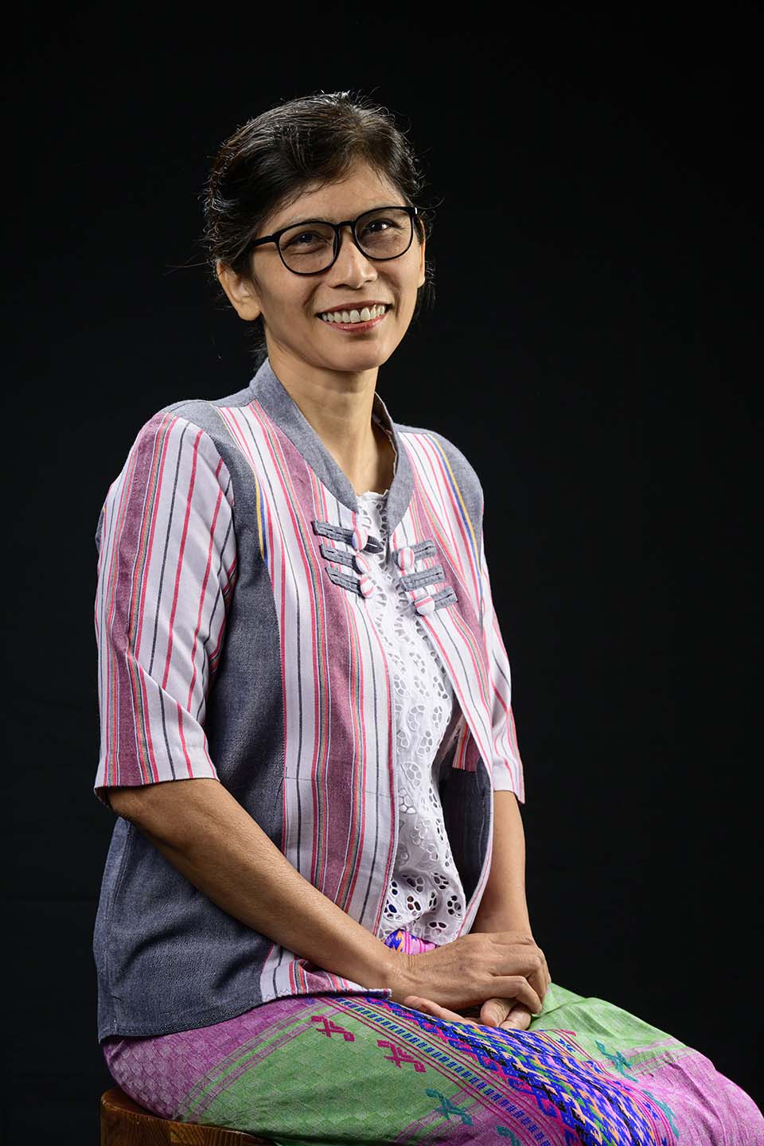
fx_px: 2706
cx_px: 382
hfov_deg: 16.1
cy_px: 573
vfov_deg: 23.9
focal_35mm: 85
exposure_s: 1/200
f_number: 8
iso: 400
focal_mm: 85
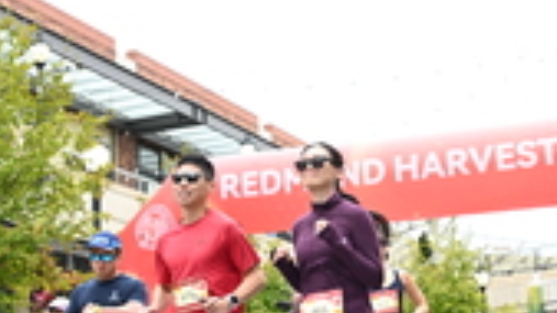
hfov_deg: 25.8
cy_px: 234
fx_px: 1211
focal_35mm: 82
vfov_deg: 14.7
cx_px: 338
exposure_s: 1/640
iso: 2000
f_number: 4
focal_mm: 24
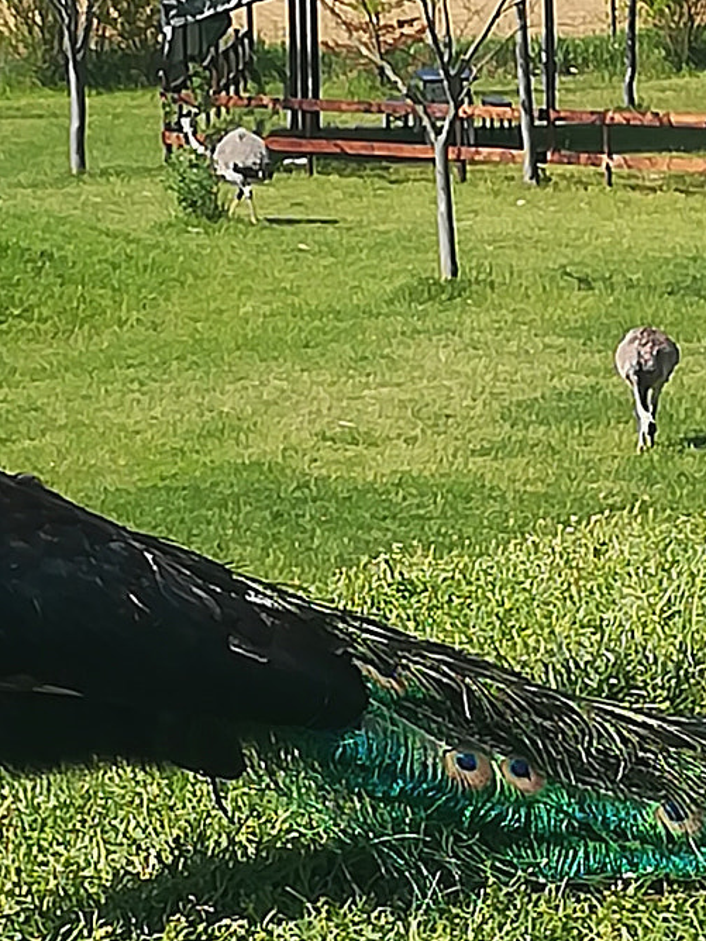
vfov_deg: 11.6
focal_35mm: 170
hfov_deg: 8.7
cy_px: 387
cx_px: 168
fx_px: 4623
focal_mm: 3.83
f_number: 2.2
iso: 50
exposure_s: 1/693
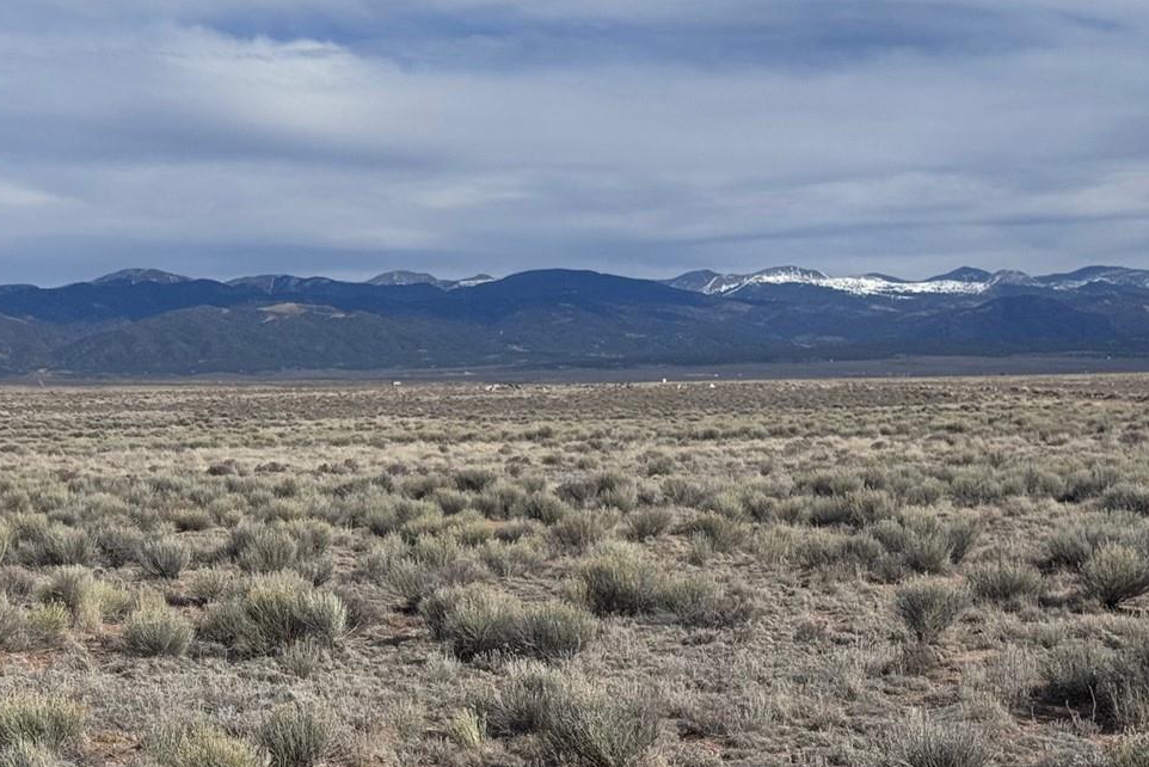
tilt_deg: -5.0
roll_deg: +1.2
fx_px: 2650
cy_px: 582
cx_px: 256
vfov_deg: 16.4
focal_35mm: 83
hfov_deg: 24.1
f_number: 1.78
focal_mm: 6.76
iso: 80
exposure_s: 1/10526
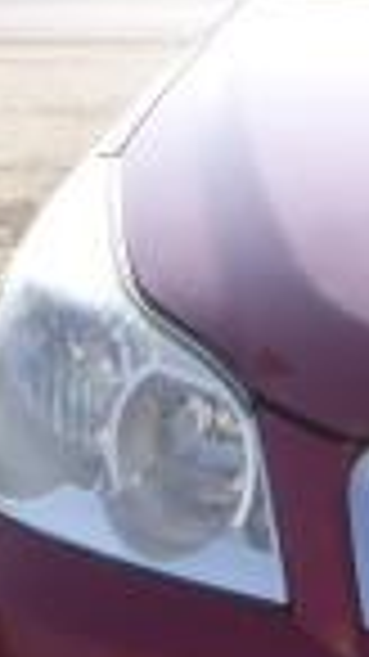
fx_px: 2595
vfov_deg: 14.2
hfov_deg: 7.5
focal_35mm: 149
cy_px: 688
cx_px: 954
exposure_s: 1/320
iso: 100
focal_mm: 4.5
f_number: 3.9
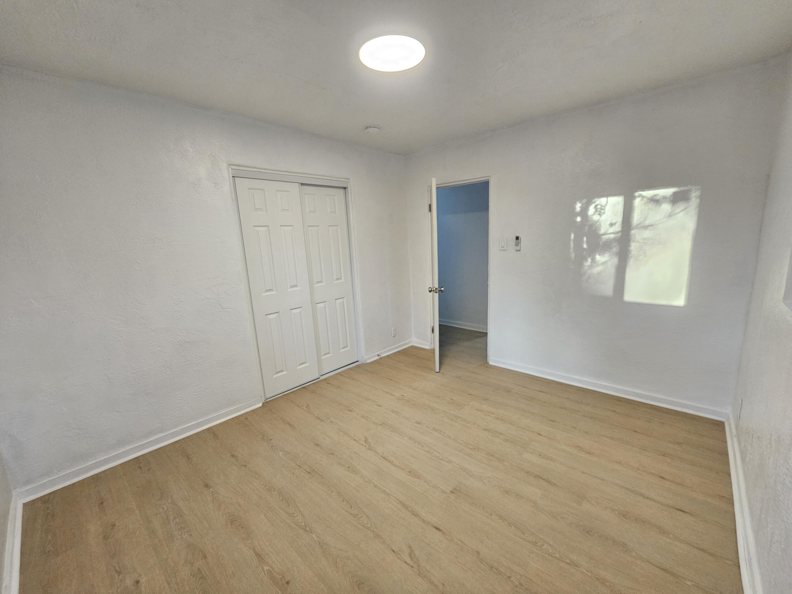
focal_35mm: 13
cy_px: 297
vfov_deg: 89.9
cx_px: 396
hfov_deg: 106.2
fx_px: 297
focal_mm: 2.2
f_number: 2.2
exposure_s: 1/60
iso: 250
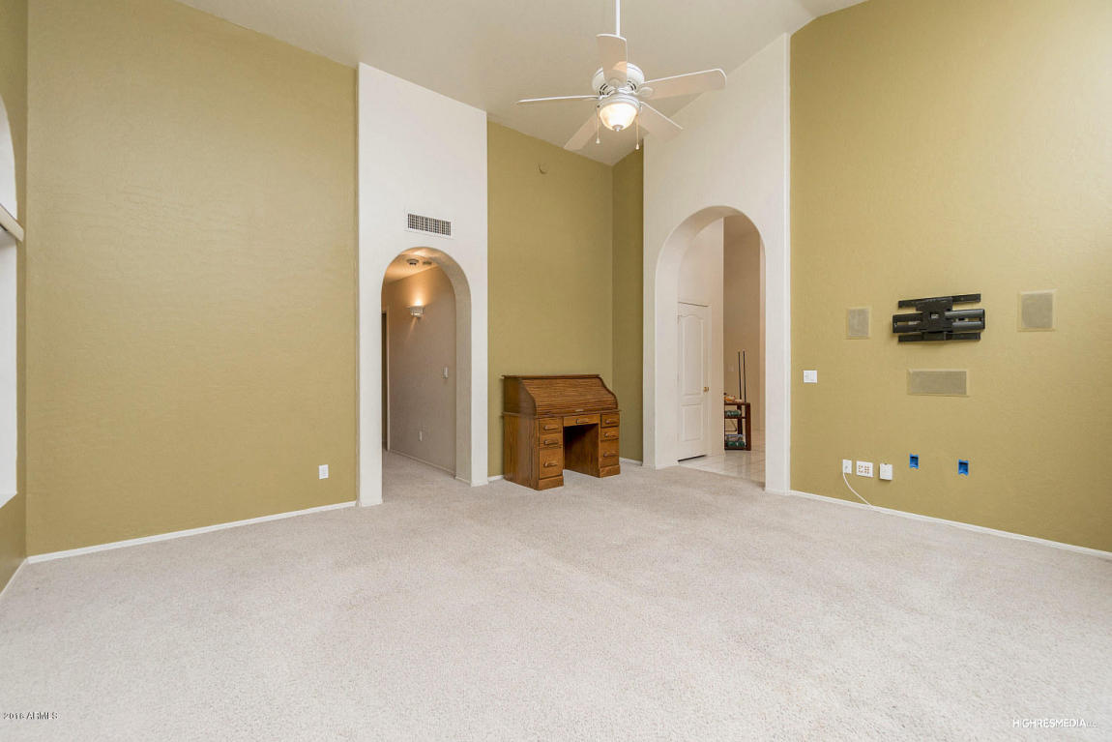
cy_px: 371
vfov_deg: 77.3
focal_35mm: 15
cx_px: 556
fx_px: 463
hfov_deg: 100.4
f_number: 6.3
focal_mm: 10
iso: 500
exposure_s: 1/50
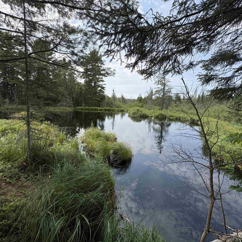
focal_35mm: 17
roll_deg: -1.0
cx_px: 125
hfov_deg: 83.9
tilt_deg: -6.6
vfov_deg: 84.0
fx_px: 134
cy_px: 120
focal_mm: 2.22
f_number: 2.2
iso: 40
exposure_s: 1/1370
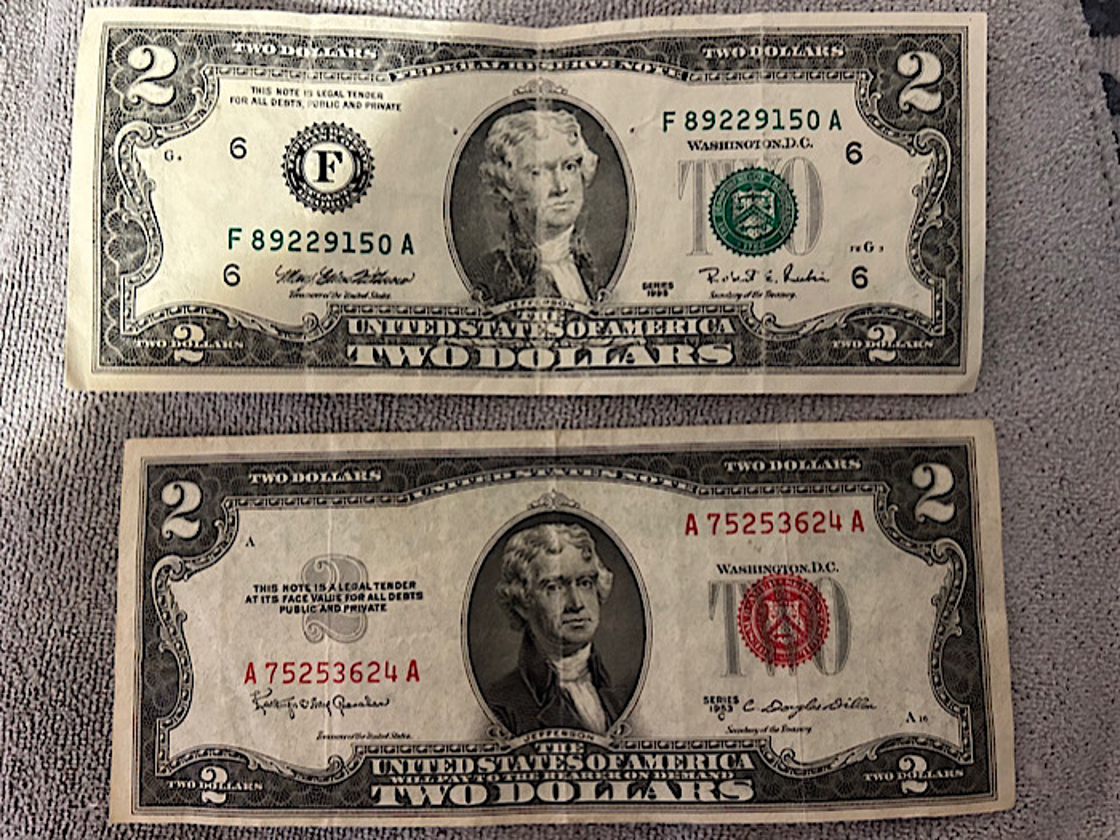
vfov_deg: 53.1
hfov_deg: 67.3
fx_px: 841
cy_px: 420
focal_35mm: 26
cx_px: 560
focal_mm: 5.7
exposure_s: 1/40
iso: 400
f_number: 1.5
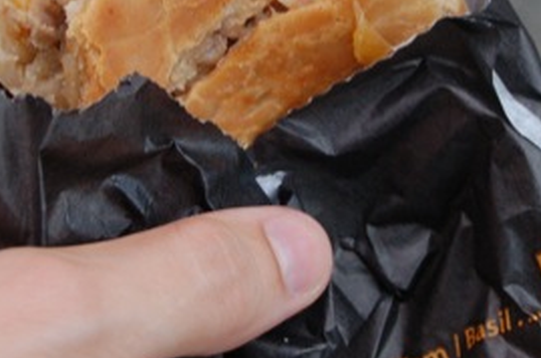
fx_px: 2144
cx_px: 336
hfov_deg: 14.4
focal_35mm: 143
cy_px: 21
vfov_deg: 9.5
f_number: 7.1
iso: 800
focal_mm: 40
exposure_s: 1/200
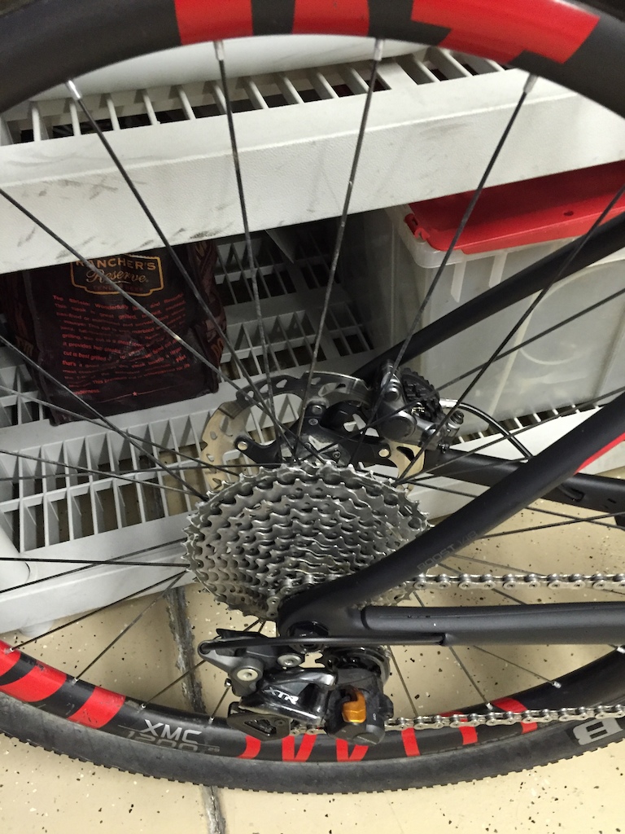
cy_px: 417
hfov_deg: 48.2
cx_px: 312
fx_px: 698
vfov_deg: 61.7
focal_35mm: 29
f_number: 2.2
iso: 250
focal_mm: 4.15
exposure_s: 1/20
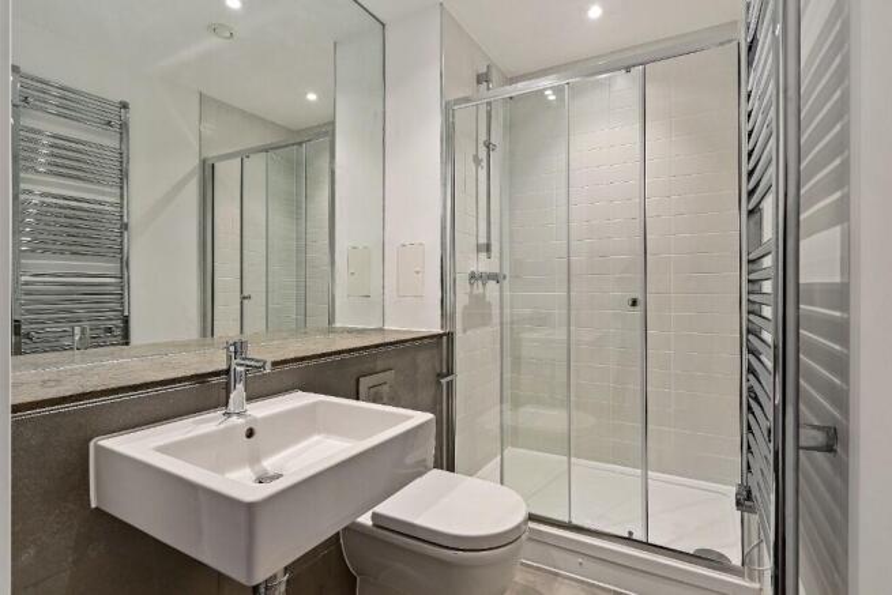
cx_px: 446
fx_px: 421
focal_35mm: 17
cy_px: 298
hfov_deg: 93.3
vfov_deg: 70.5
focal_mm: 11
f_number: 7.1
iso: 160
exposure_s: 1/3
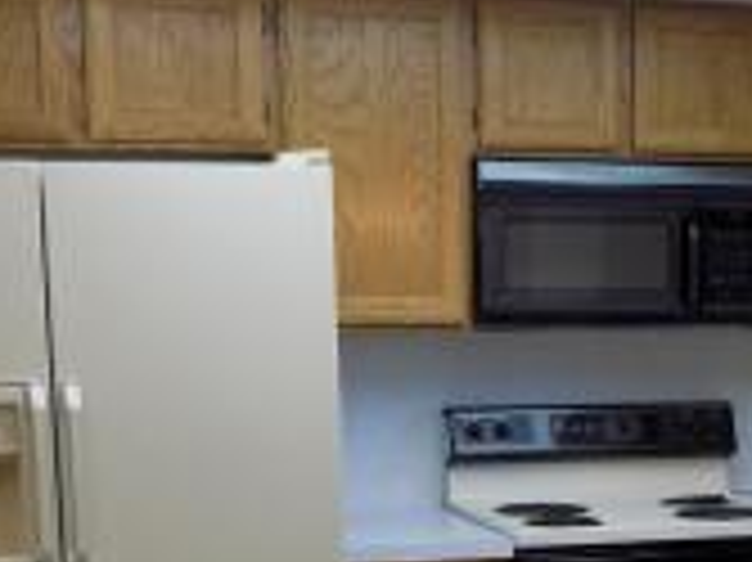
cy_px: 643
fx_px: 1910
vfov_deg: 16.2
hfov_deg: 21.7
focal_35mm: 88
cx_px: 693
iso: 125
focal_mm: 4
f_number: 3.1
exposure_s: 1/30
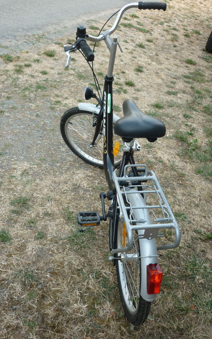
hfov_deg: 35.3
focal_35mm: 36
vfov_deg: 54.0
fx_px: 333
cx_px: 111
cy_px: 165
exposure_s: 1/200
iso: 80
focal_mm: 5.5
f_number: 2.8
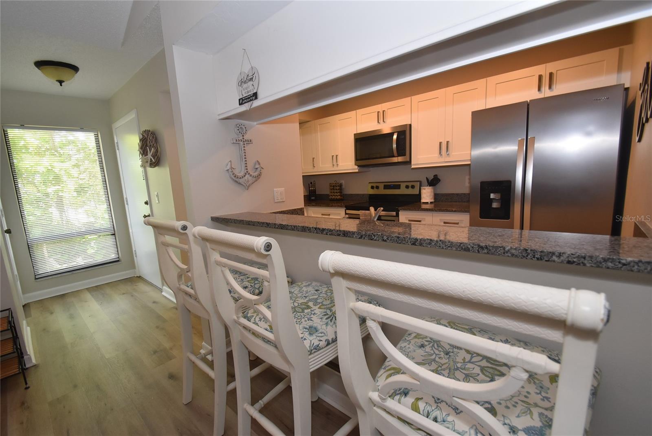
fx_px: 272
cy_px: 218
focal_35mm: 15
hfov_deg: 100.4
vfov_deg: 77.4
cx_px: 326
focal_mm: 10
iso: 800
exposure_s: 1/100
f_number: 5
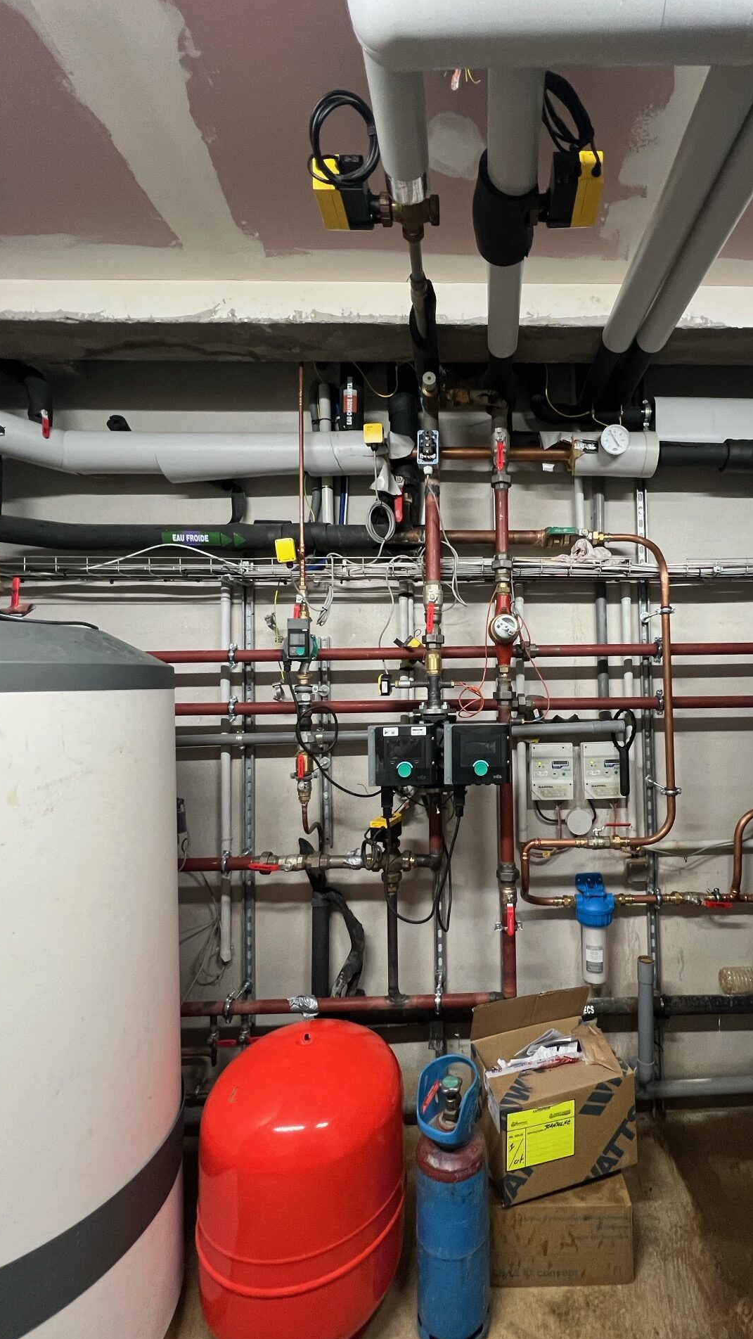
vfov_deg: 103.0
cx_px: 477
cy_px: 679
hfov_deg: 69.3
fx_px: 532
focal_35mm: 15
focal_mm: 1.57
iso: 320
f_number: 1.8
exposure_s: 1/50
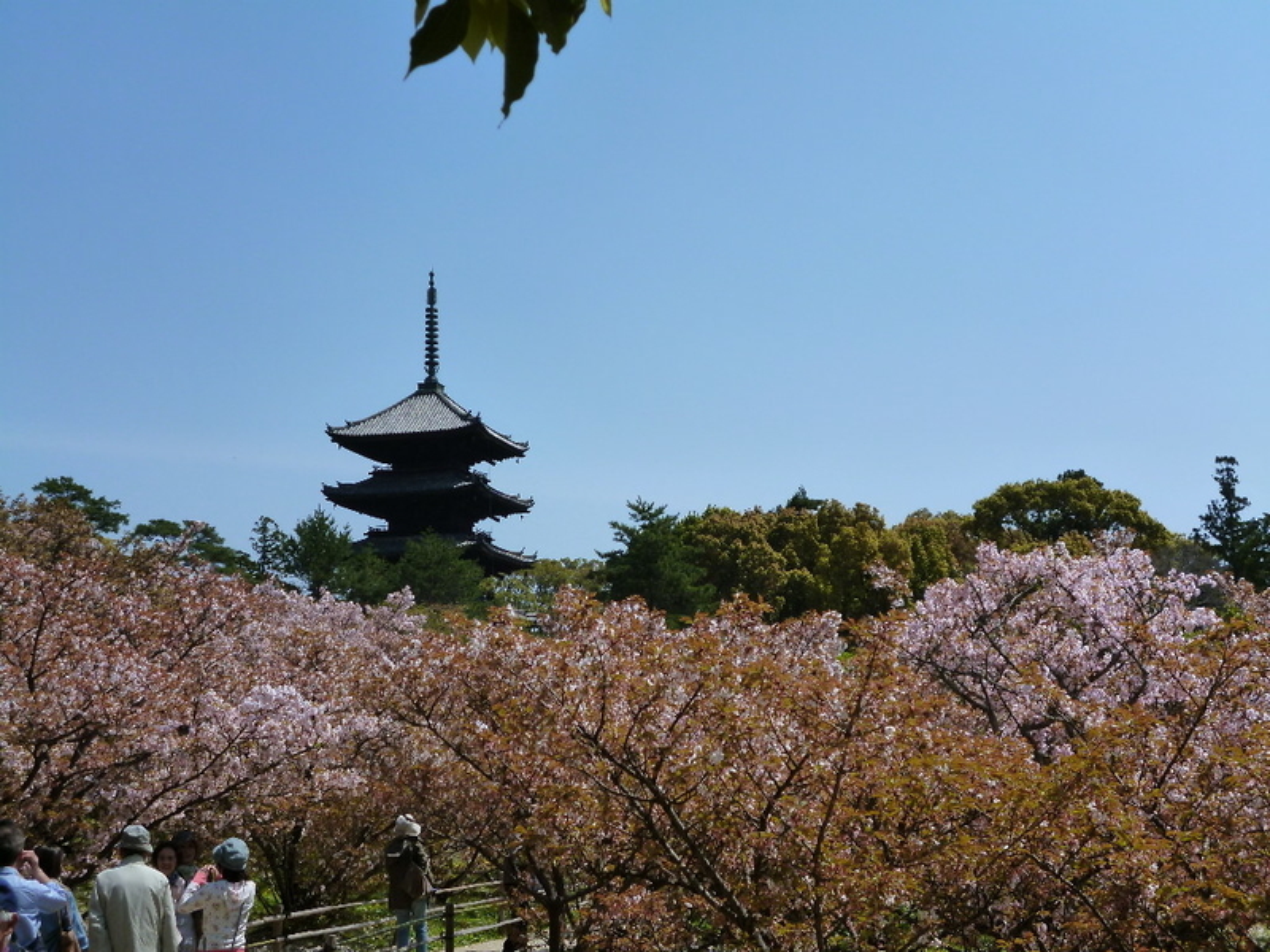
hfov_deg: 38.2
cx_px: 635
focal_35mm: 50
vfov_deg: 29.1
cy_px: 476
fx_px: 1834
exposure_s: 1/1600
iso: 160
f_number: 3.6
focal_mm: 8.9
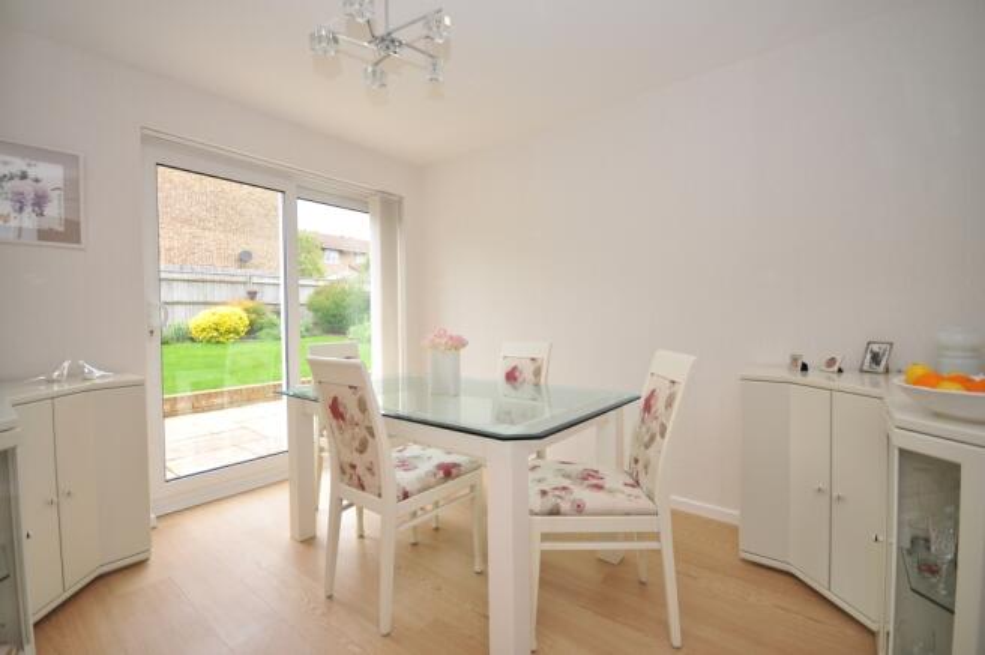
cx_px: 492
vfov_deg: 77.2
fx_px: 410
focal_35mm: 15
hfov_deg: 100.4
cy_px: 328
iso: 200
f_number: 4.5
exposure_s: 1/80
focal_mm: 10
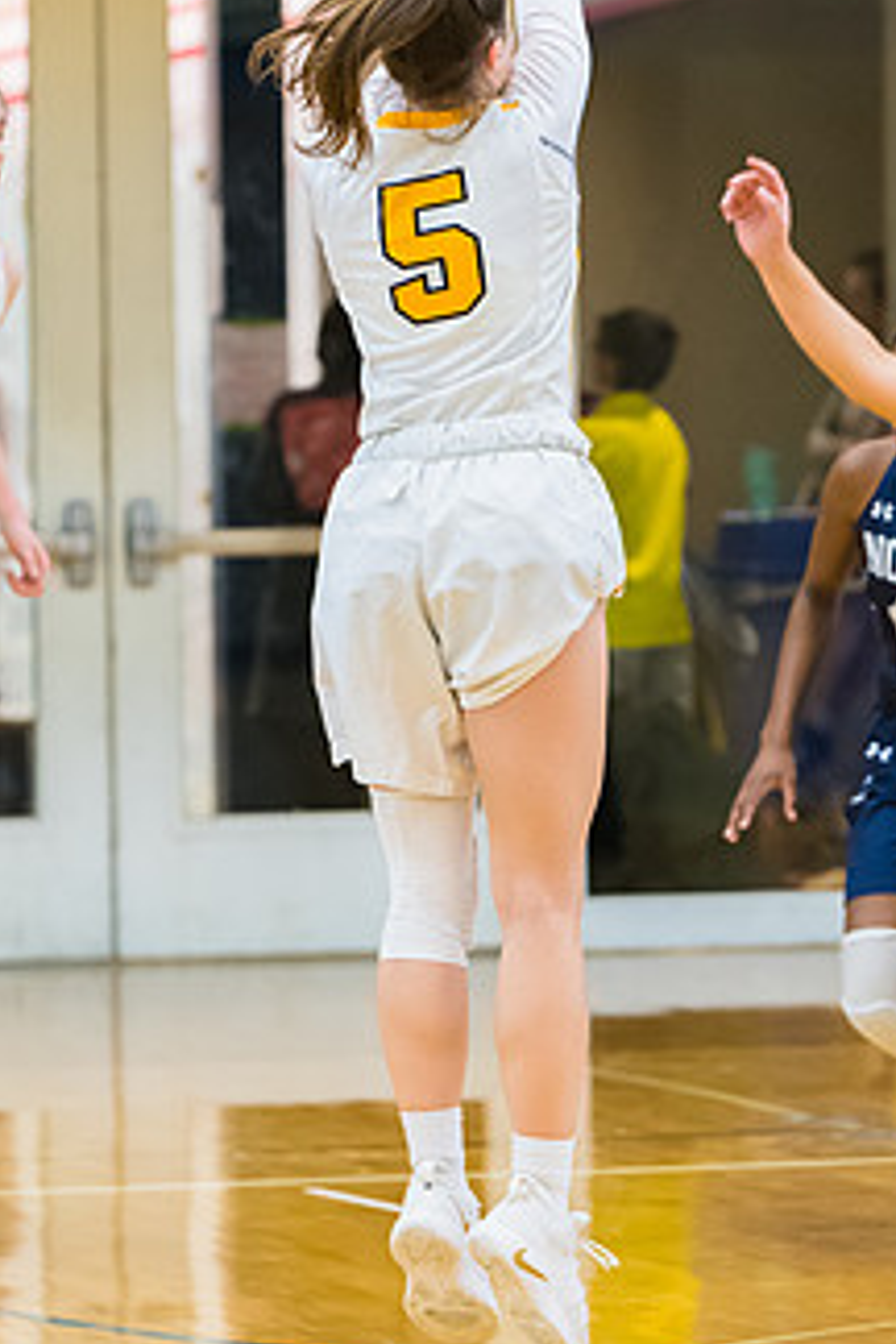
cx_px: 452
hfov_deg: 4.6
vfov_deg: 6.8
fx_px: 11274
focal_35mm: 302
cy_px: 568
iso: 3200
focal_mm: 145
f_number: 3.5
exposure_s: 1/400
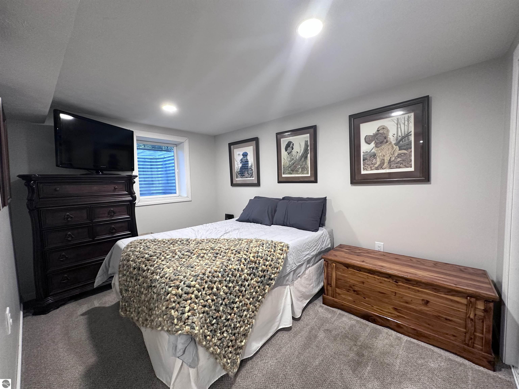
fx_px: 210
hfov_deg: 102.1
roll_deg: +0.8
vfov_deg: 85.7
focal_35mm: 14
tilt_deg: -3.5
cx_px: 260
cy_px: 194
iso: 250
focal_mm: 2.22
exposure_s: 1/60
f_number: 2.2
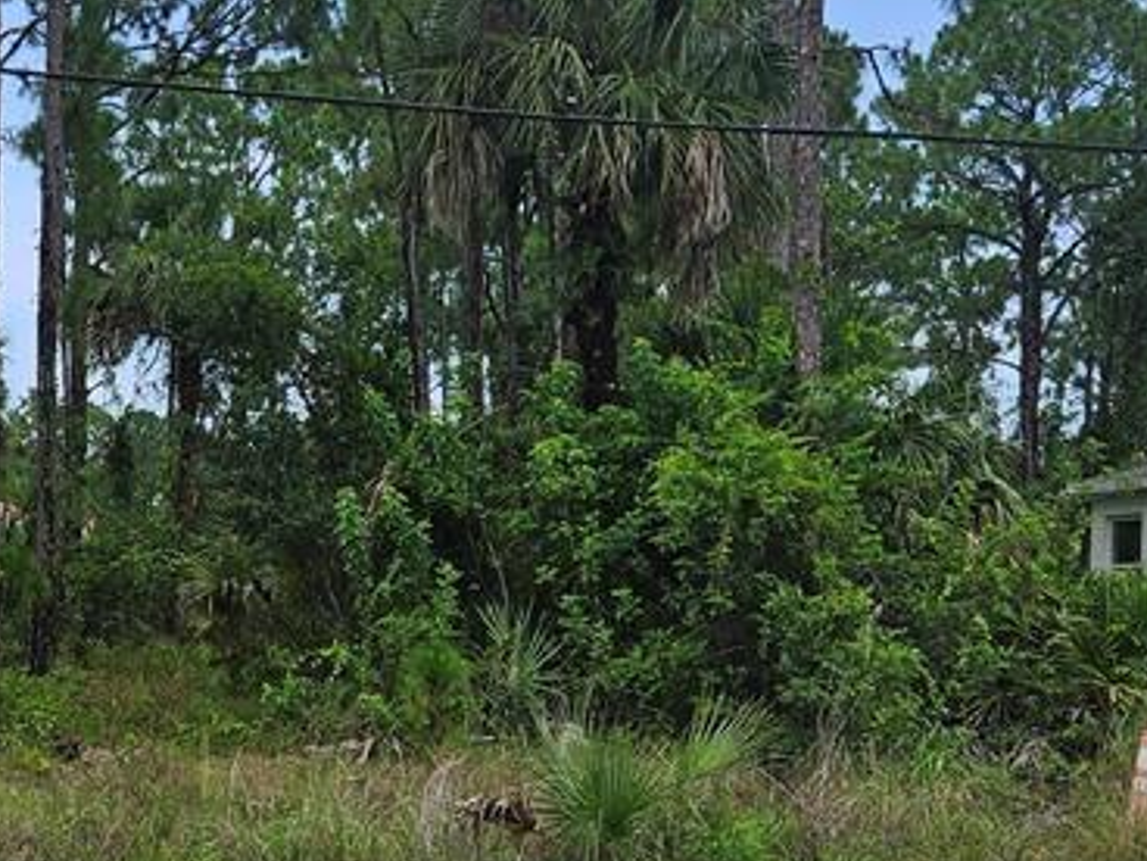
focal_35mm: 64
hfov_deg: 29.6
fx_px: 2121
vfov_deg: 22.7
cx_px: 234
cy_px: 646
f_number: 1.8
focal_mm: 5.4
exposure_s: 1/1418
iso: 25
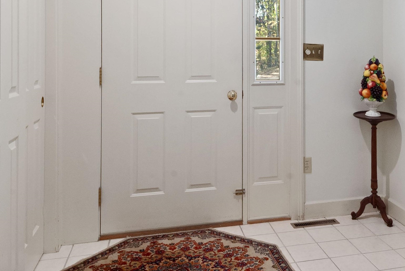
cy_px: 40
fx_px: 405
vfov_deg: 35.3
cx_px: 278
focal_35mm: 36
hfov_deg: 51.8
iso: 200
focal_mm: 12
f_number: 14
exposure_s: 1/1.67
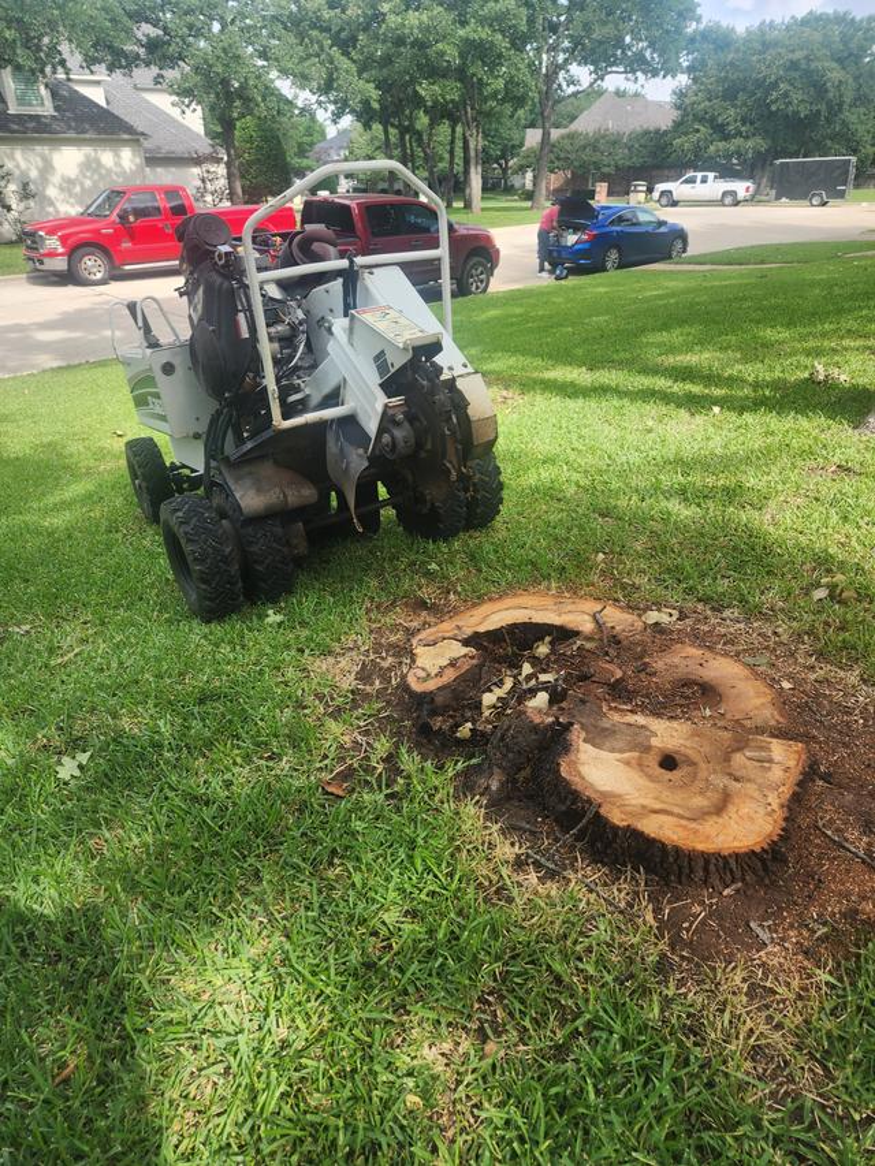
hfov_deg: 58.9
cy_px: 583
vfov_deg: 73.9
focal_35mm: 23
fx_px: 775
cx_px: 438
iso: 12
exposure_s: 1/186
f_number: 1.8
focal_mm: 6.4
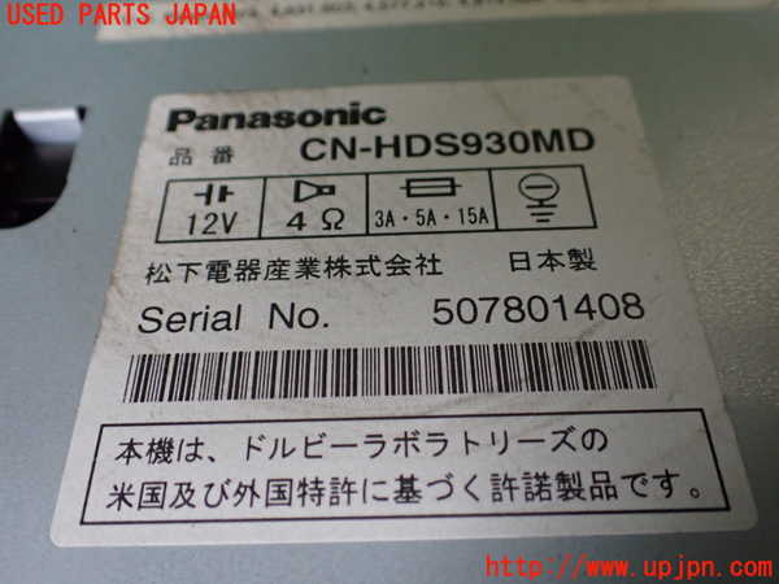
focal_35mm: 30
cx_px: 390
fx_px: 675
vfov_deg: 46.8
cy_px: 292
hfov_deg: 60.0
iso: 640
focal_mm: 5.4
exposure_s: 1/125
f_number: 2.3
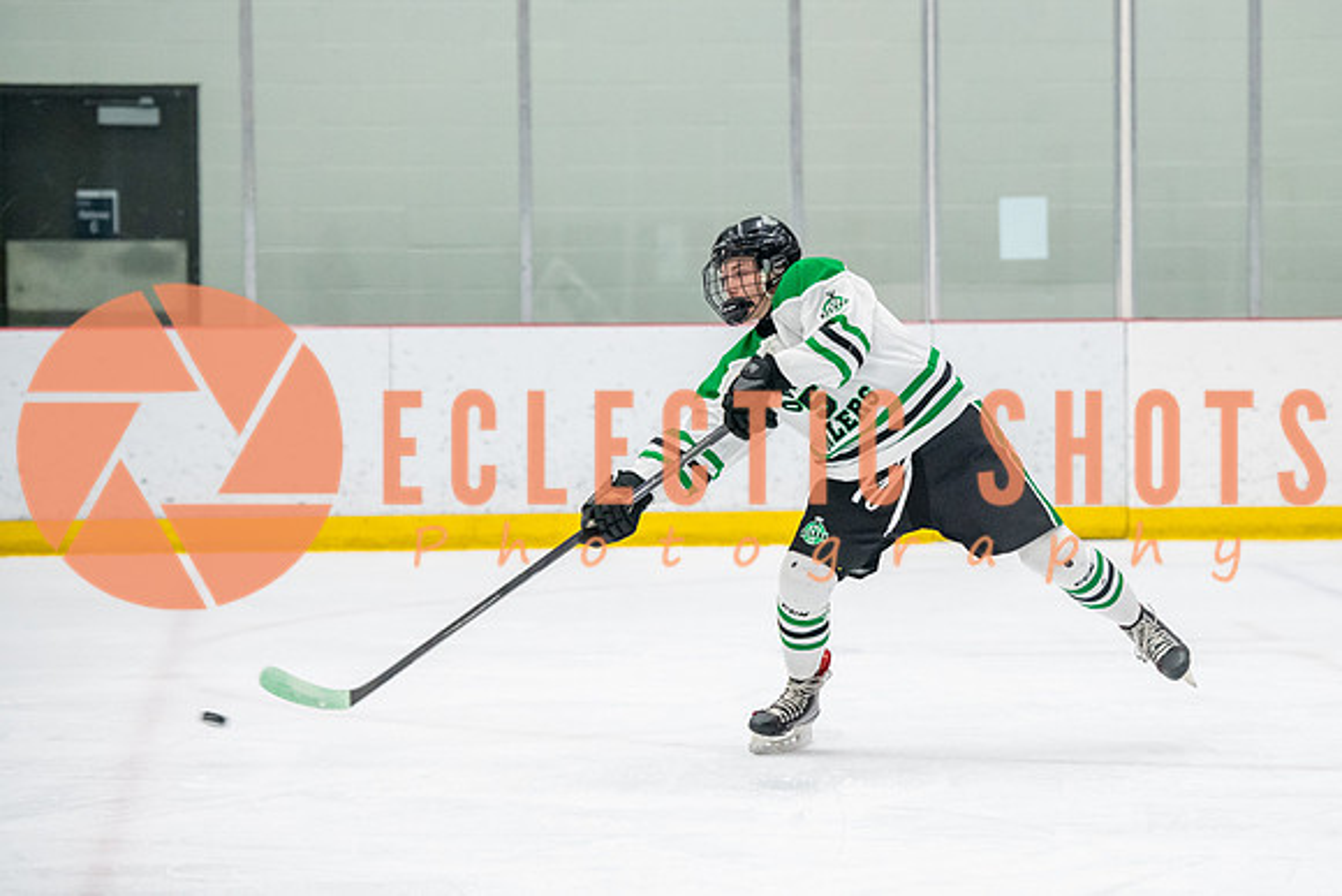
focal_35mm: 155
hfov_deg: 13.2
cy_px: 448
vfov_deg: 8.8
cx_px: 854
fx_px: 5790
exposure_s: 1/800
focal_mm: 122
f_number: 2.8
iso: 4000
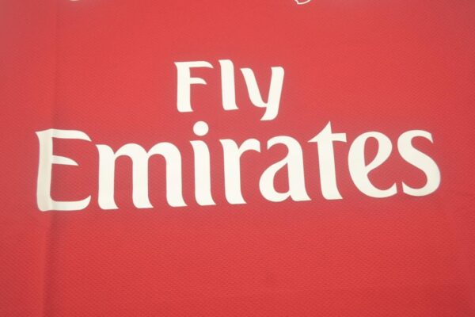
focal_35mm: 33
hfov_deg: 57.2
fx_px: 435
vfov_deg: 40.0
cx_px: 238
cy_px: 158
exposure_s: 1/60
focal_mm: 22
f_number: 4
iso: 200
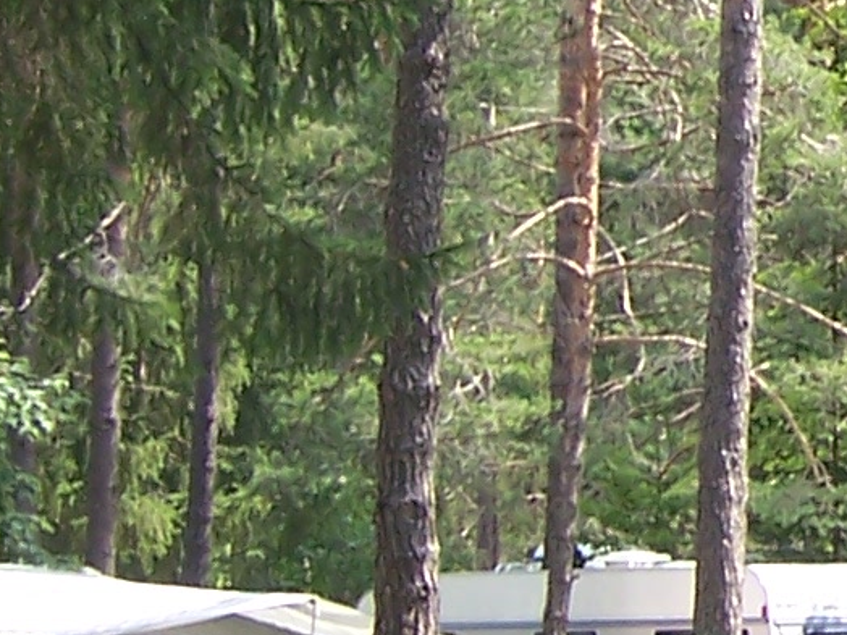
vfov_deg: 8.4
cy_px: 76
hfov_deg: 10.7
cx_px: 1397
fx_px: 4306
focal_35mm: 176
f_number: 3
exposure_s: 1/250
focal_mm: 6
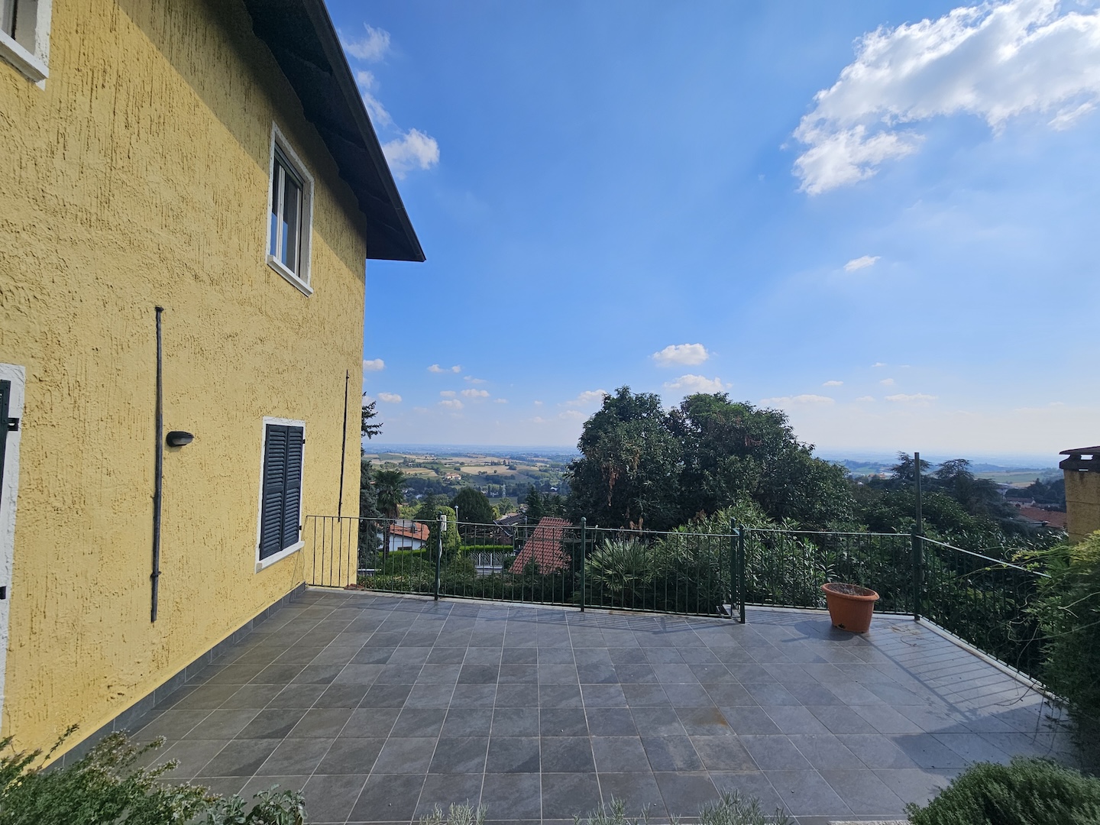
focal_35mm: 13
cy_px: 412
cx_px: 550
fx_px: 413
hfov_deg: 106.2
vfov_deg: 89.9
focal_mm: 2.2
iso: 50
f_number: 2.2
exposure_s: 1/3727
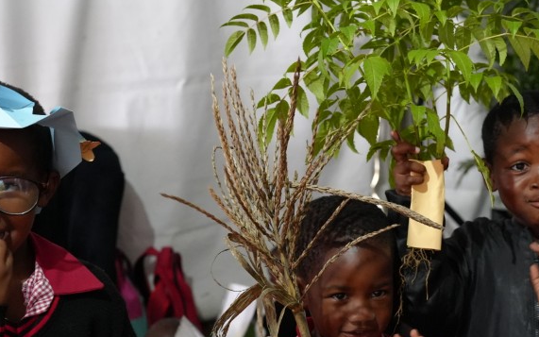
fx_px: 1058
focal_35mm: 72
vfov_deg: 17.9
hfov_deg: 28.5
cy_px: 271
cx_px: 342
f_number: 4
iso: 5000
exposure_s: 1/160
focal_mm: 35
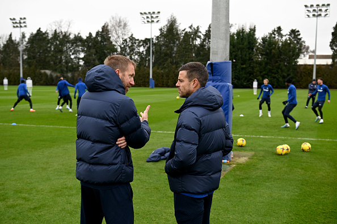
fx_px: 421
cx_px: 168
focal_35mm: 45
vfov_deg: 29.9
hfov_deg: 43.6
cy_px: 112
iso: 400
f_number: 5
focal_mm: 45
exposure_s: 1/500
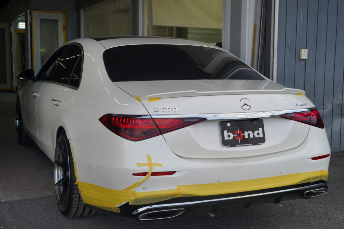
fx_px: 449
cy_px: 114
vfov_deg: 28.7
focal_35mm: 47
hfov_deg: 41.9
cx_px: 172
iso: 100
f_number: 5.6
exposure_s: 1/80
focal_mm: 47
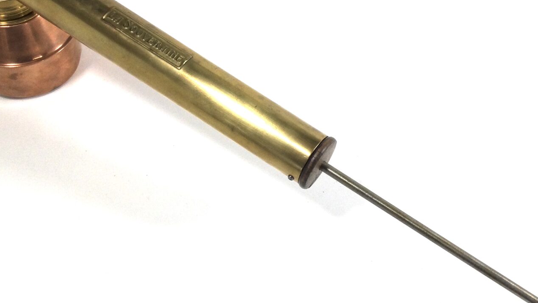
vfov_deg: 23.5
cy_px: 182
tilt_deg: -55.3
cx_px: 305
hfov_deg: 40.5
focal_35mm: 51
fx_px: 728
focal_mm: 3.3
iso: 32
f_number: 2.4
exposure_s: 1/100
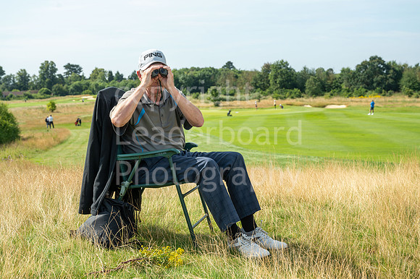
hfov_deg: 35.7
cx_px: 210
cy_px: 140
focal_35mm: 56
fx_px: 653
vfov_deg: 24.2
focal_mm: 56
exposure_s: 1/400
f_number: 6.3
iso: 125
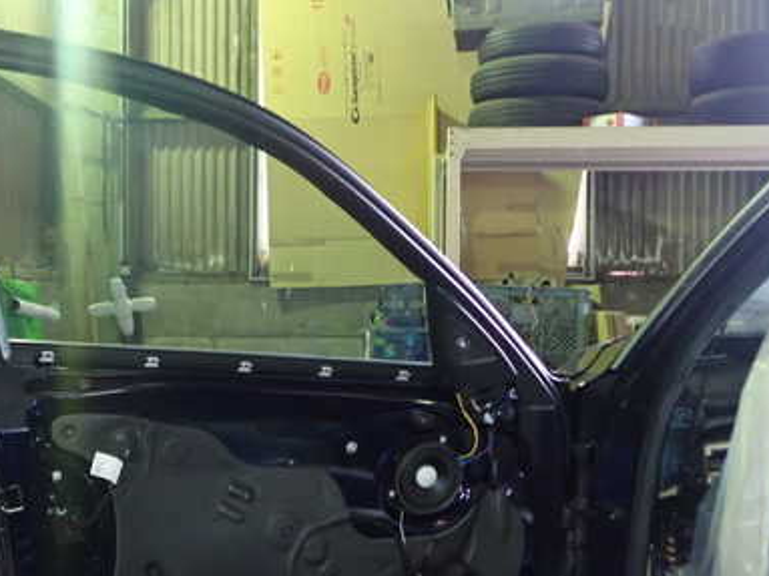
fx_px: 1044
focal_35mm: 47
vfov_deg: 30.8
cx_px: 237
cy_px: 321
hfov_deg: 39.8
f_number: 2.3
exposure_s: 1/30
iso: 640
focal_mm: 5.4
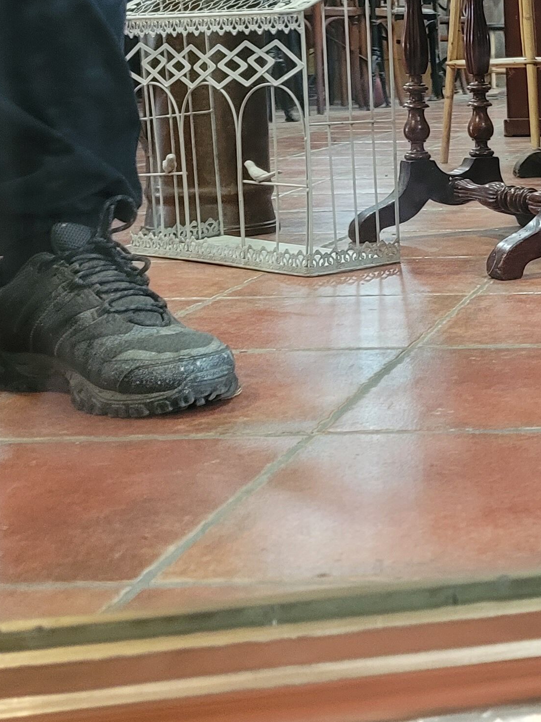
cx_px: 704
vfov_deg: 27.0
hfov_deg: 19.2
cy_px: 160
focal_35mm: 71
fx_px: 1480
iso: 400
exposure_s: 1/50
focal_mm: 5.4
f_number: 1.8
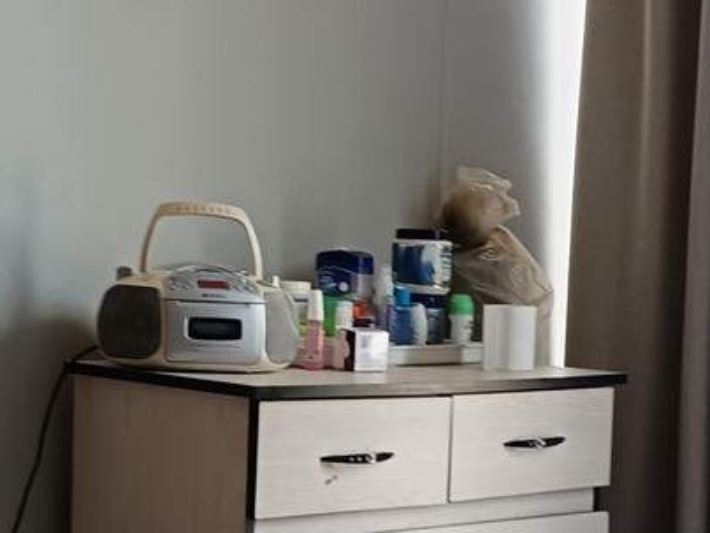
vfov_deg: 15.5
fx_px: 1949
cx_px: 427
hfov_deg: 20.6
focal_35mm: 95
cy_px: 427
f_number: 1.75
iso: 908
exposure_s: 1/50
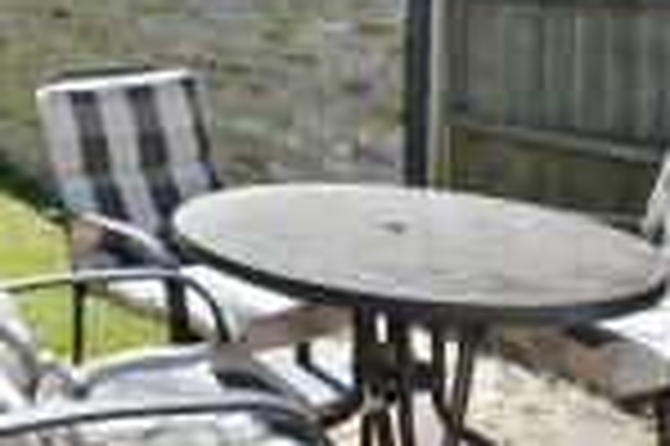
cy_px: -61
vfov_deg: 25.7
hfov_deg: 34.9
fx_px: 892
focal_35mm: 48
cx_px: -81
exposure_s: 1/250
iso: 160
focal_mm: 10
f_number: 8
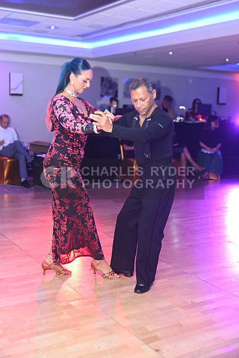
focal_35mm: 44
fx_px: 438
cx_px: 120
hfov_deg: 30.5
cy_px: 179
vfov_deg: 44.5
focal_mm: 44
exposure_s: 1/200
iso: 5000
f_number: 5
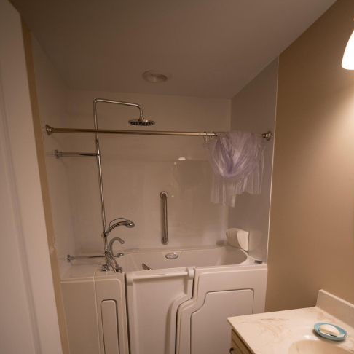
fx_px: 243
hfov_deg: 72.1
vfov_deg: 69.1
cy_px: 248
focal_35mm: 21
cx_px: 181
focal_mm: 16
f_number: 1.8
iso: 100
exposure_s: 1/50
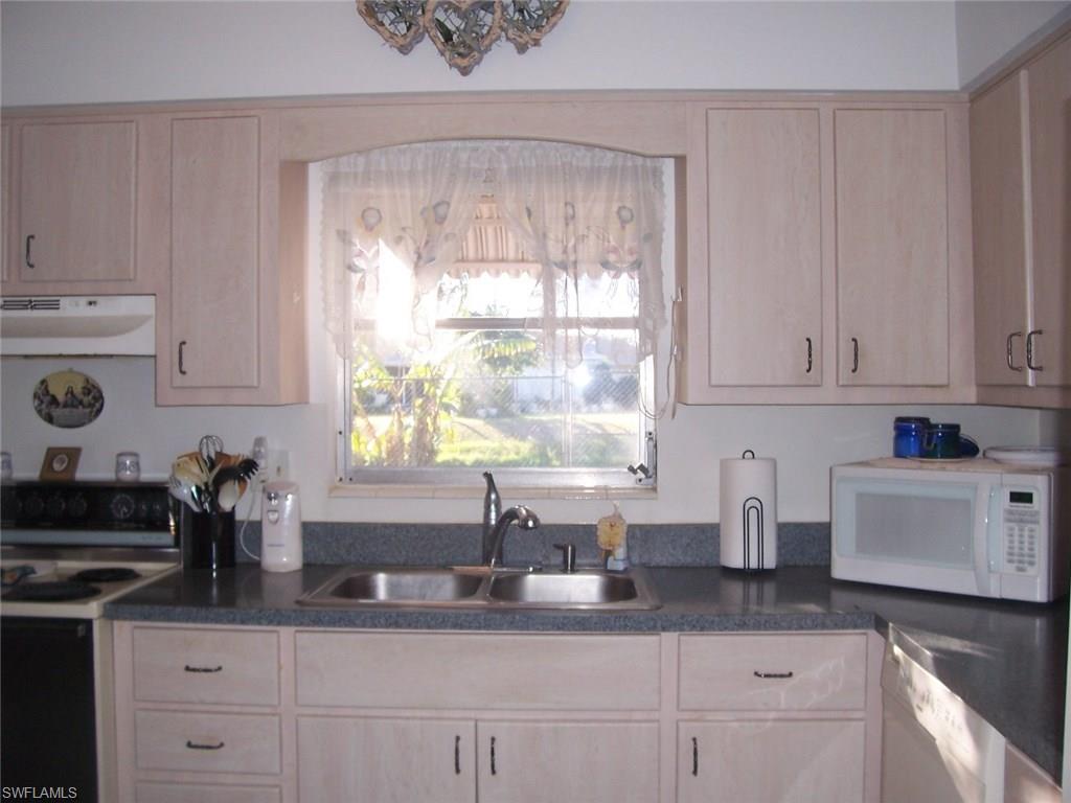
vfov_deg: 41.8
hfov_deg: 54.0
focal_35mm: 34
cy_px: 402
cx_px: 536
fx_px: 1052
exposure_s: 1/60
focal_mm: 5.6
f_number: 2.7
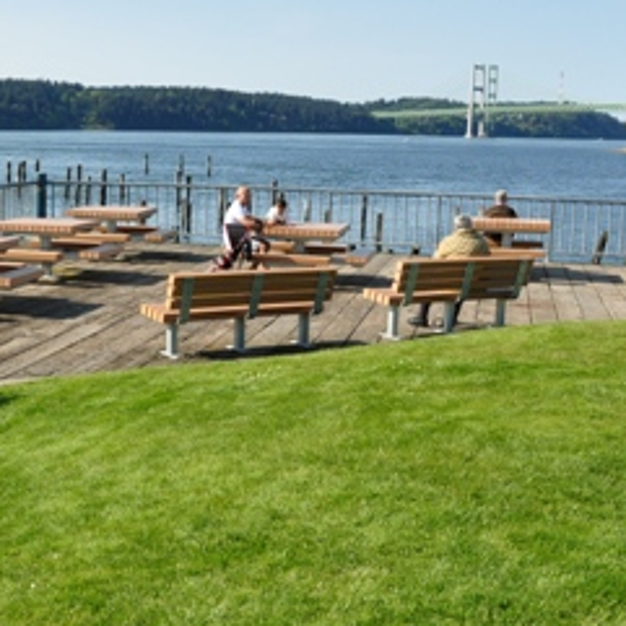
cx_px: 73
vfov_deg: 30.0
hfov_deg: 28.9
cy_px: 349
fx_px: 1166
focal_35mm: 57
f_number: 10
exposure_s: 1/200
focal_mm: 18
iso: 200
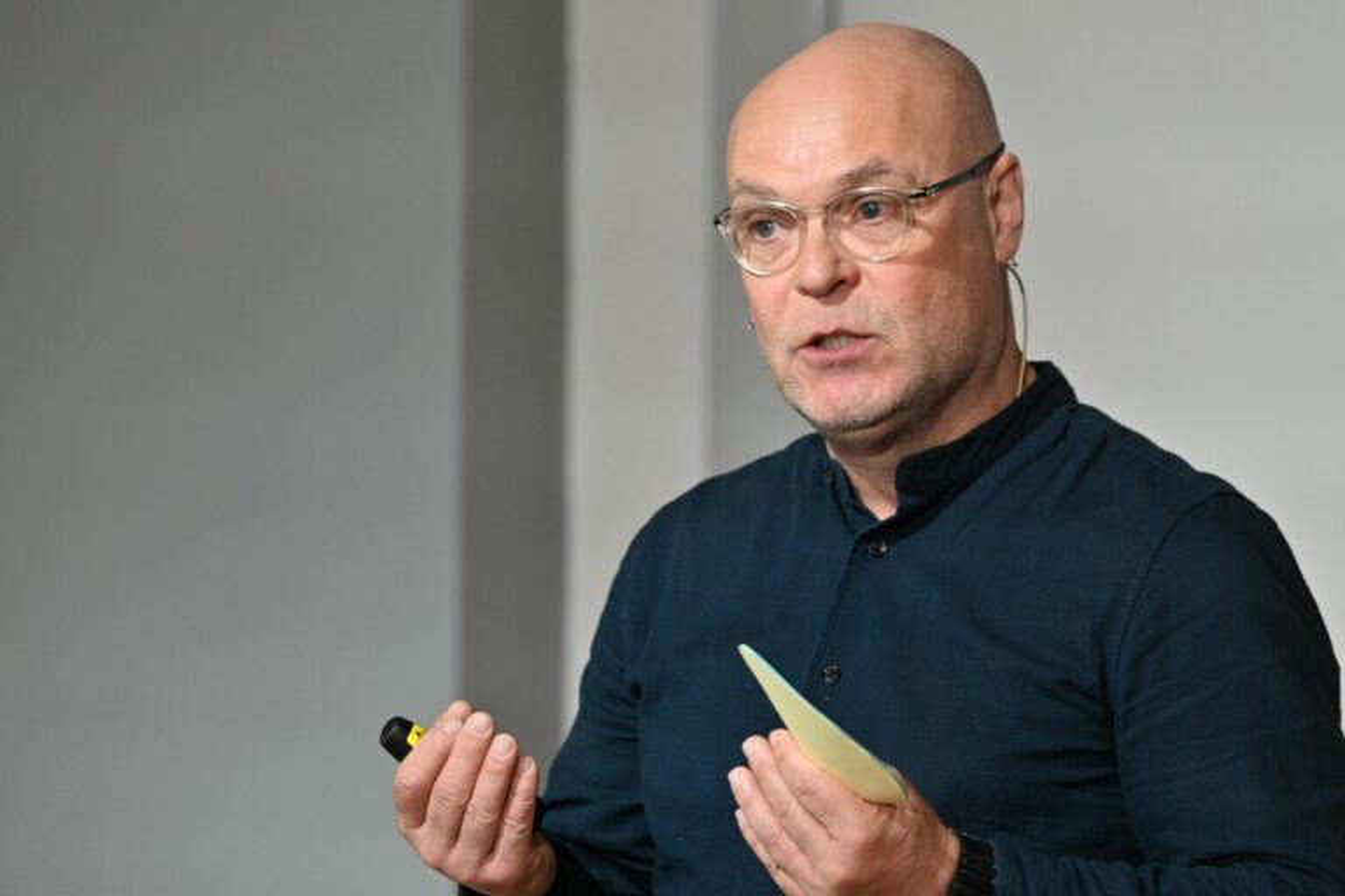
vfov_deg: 5.3
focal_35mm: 260
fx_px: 9713
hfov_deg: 7.9
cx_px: 672
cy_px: 448
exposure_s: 1/125
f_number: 6.3
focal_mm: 260
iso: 2000
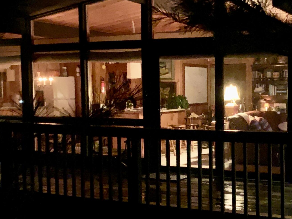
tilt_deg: -4.9
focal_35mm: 60
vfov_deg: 24.3
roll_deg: +0.0
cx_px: 210
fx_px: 506
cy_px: 137
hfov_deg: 31.7
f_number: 1.8
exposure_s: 1/4
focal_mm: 4.25
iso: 3200
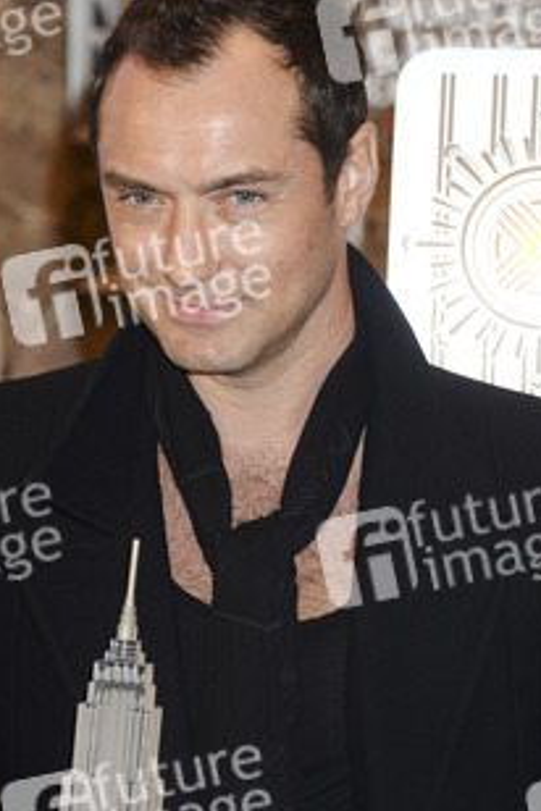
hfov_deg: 8.7
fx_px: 3561
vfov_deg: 13.0
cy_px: 415
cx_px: 214
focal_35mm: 158
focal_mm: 122
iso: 1600
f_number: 5.6
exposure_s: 1/250
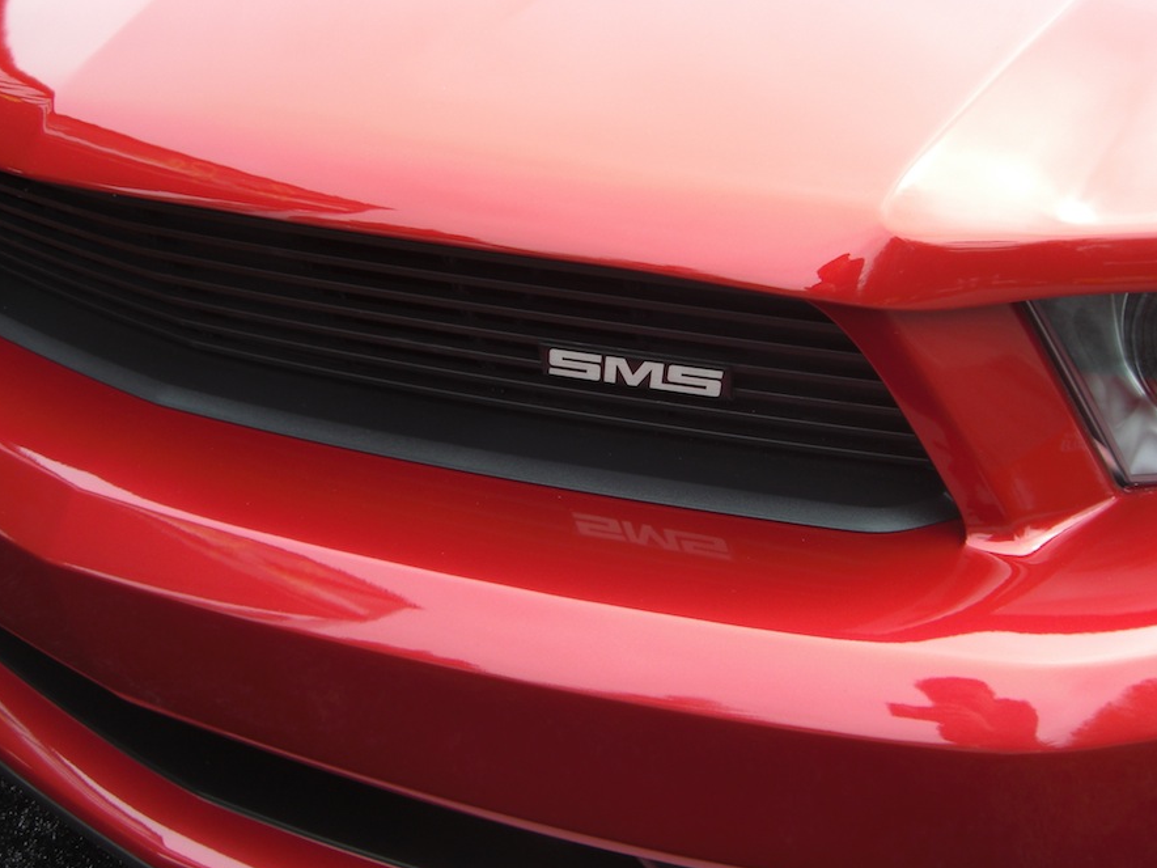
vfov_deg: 33.6
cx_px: 627
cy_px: 406
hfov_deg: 43.8
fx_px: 1437
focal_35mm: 43
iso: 64
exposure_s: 1/250
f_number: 2.7
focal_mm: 6.2
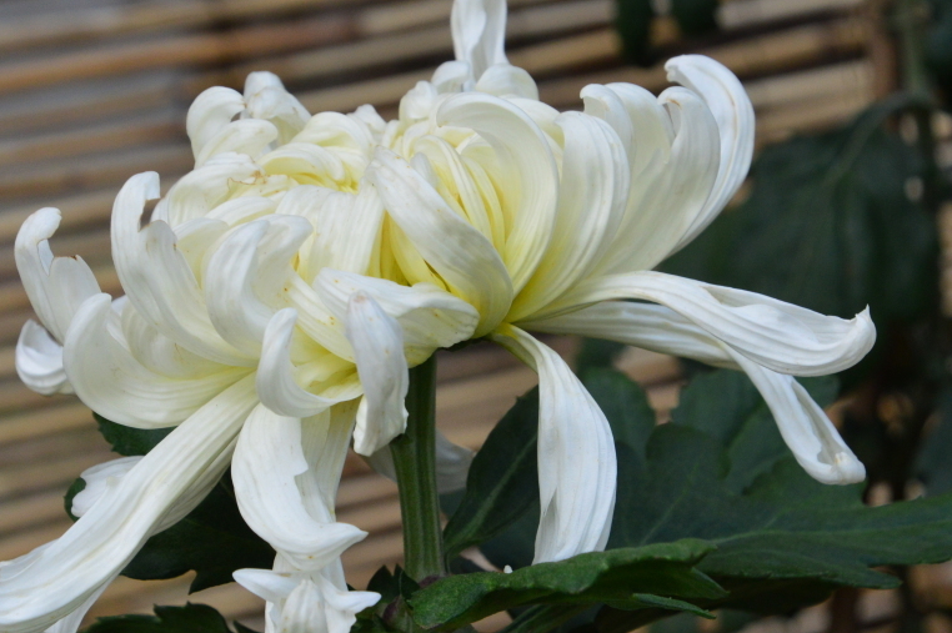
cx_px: 422
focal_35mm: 246
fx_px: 6501
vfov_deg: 5.6
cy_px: 330
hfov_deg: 8.4
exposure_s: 1/250
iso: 1100
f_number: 10
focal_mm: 122
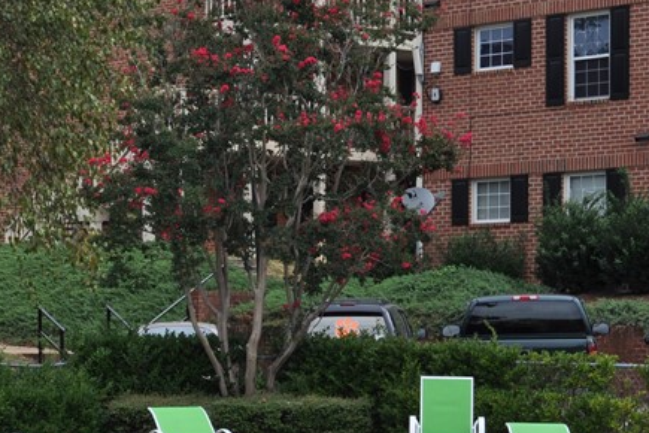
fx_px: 2366
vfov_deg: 10.4
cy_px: 417
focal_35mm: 131
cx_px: 137
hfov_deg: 15.5
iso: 200
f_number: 9
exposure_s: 1/320
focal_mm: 35
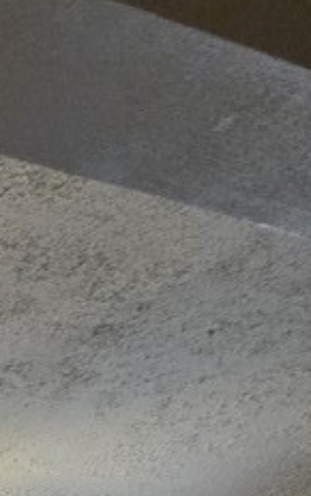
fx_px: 825
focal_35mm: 61
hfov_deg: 17.4
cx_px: -247
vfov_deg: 18.8
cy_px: 1013
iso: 400
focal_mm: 2.2
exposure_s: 1/60
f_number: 2.2
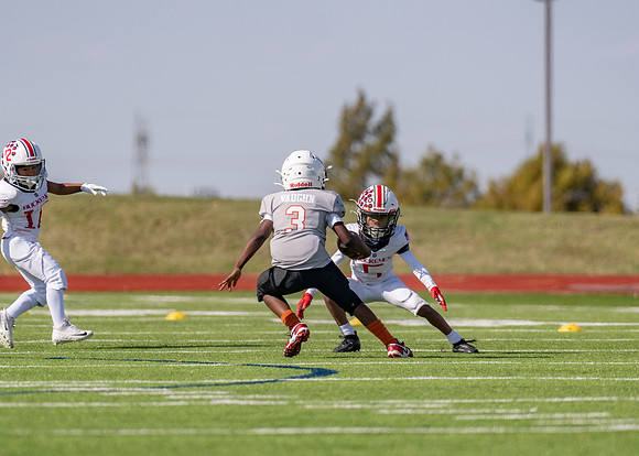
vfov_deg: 3.1
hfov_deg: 4.4
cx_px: 314
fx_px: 8398
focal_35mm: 463
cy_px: 265
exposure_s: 1/2000
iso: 125
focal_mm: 280
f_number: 4
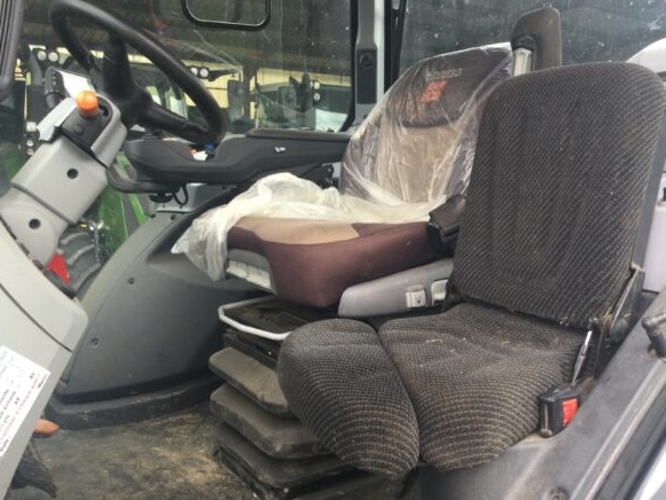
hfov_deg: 56.8
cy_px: 244
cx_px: 331
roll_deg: -1.1
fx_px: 616
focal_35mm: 32
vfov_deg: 44.2
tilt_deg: -6.5
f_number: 2.4
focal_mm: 3.3
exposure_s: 1/33
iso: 80
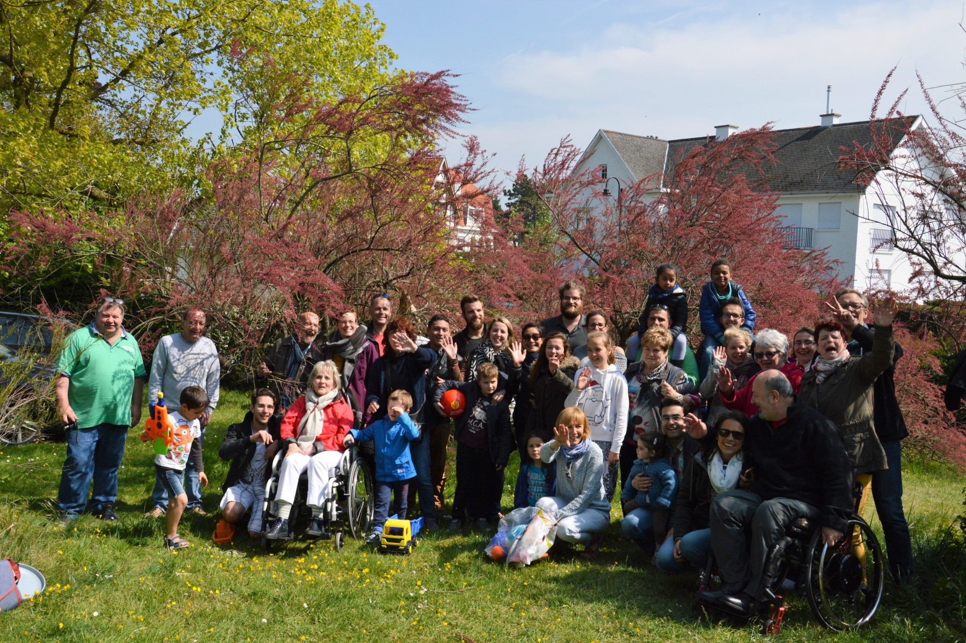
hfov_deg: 59.5
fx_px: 845
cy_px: 322
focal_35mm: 32
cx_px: 483
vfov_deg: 41.6
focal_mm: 21
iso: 800
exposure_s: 1/3200
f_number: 9
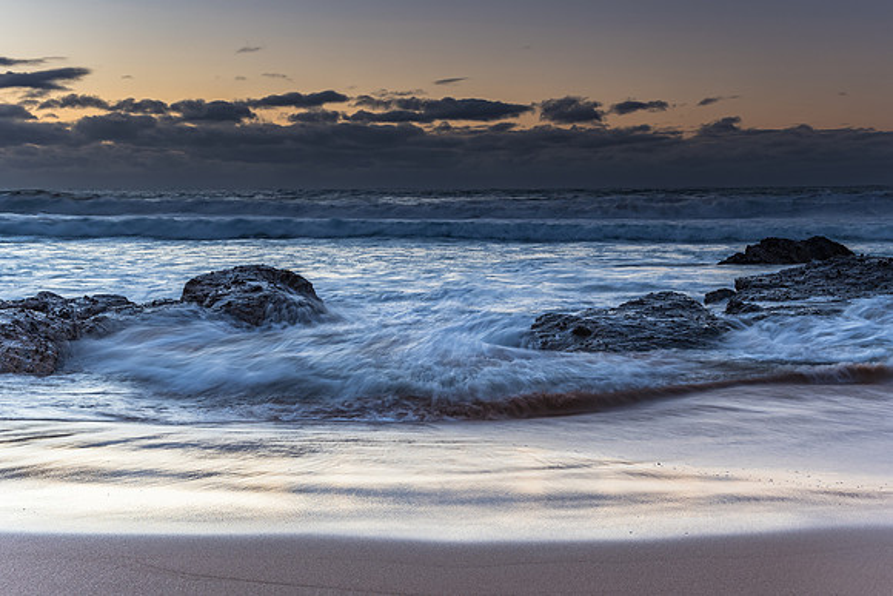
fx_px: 1192
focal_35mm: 48
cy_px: 298
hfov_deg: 41.1
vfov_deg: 28.1
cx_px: 446
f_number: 9
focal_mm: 31
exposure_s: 1/3
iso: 80
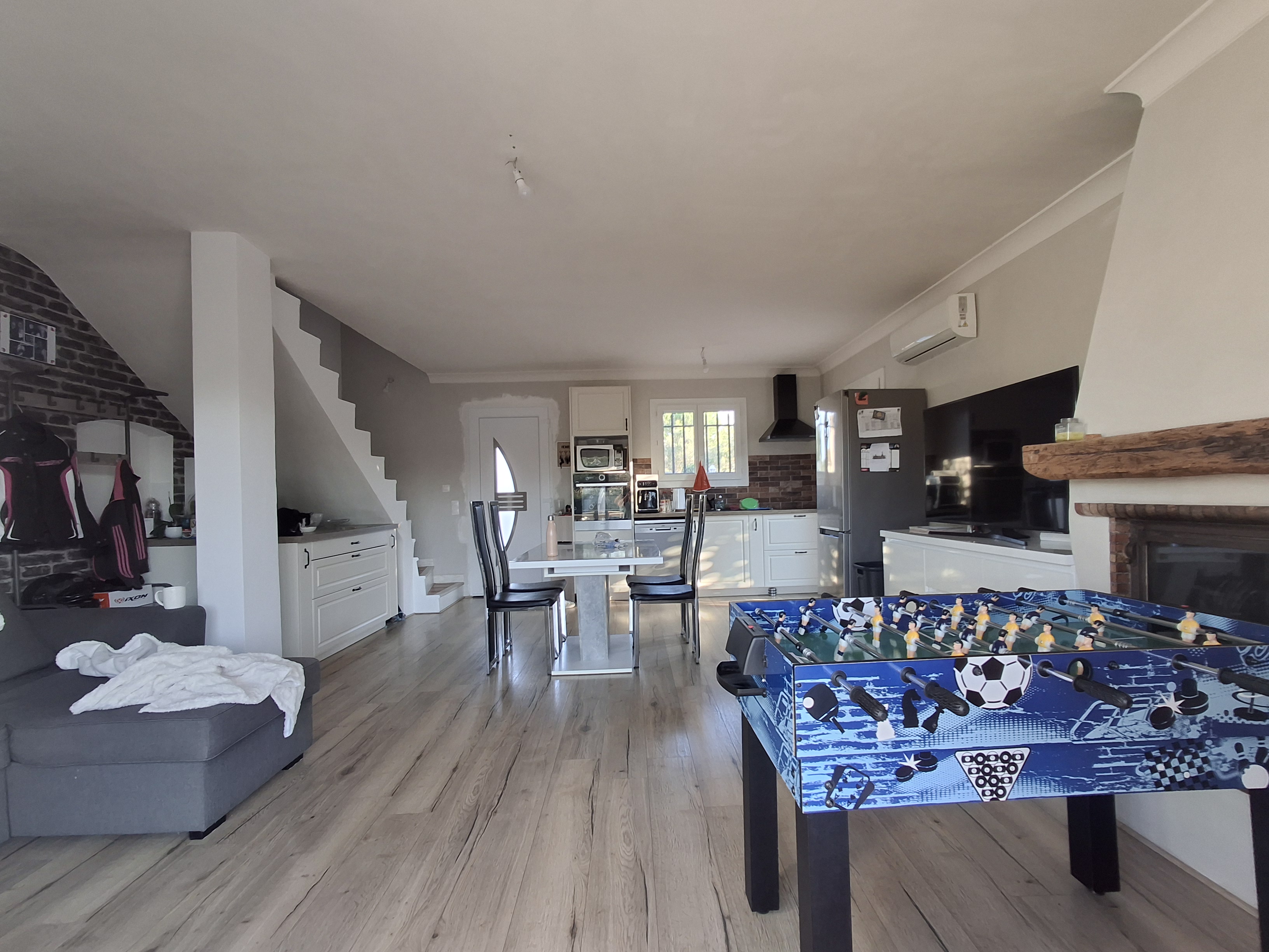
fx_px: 587
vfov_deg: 78.1
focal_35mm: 16
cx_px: 634
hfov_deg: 94.5
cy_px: 476
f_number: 2.2
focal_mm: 1.64
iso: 80
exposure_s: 1/50
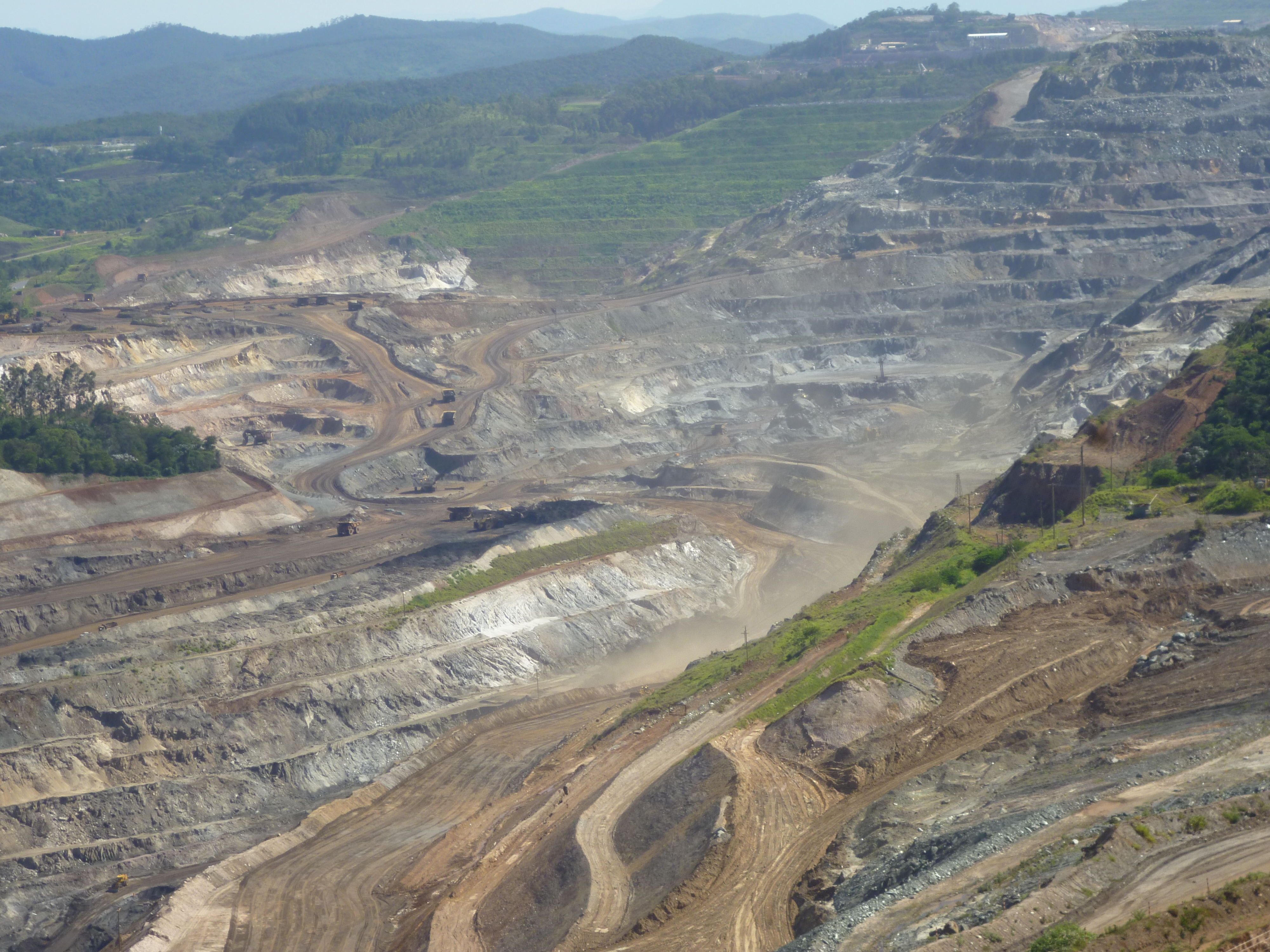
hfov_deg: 20.0
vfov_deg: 15.1
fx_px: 3595
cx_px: 635
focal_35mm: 98
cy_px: 476
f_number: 6.2
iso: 100
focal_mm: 17.5
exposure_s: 1/200
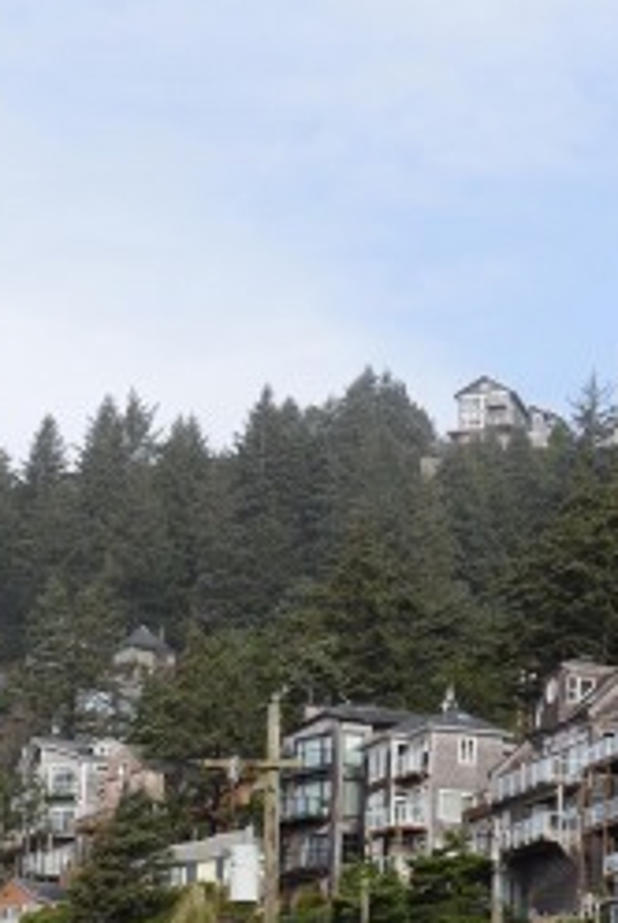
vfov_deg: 17.5
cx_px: 141
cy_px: 990
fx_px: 2901
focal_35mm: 113
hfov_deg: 12.1
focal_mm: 52
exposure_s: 1/250
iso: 320
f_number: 10
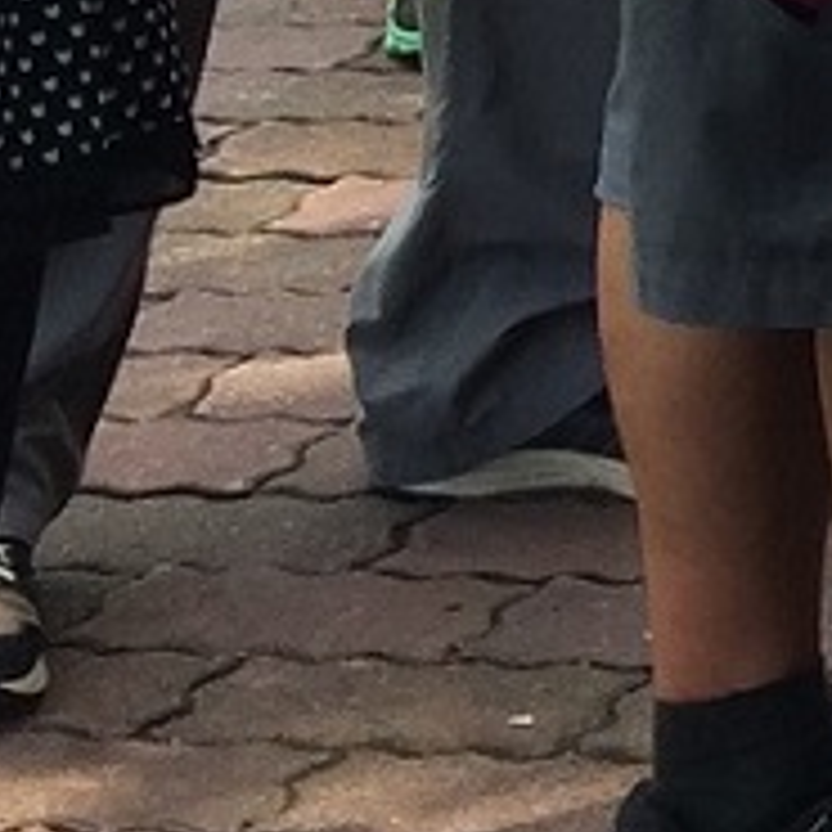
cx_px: 2761
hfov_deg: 6.9
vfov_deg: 7.1
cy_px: -1615
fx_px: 6037
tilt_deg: -0.4
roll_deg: -0.6
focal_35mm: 222
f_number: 2.2
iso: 32
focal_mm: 4.15
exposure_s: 1/160
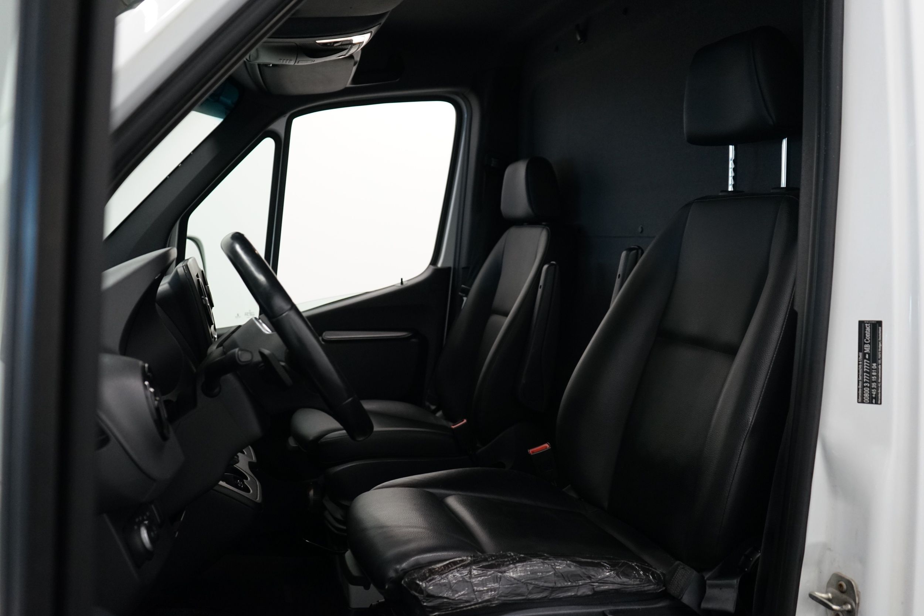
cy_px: 308
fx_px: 796
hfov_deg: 60.3
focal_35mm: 31
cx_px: 462
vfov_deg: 42.3
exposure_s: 1/160
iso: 1600
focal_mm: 31
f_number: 4
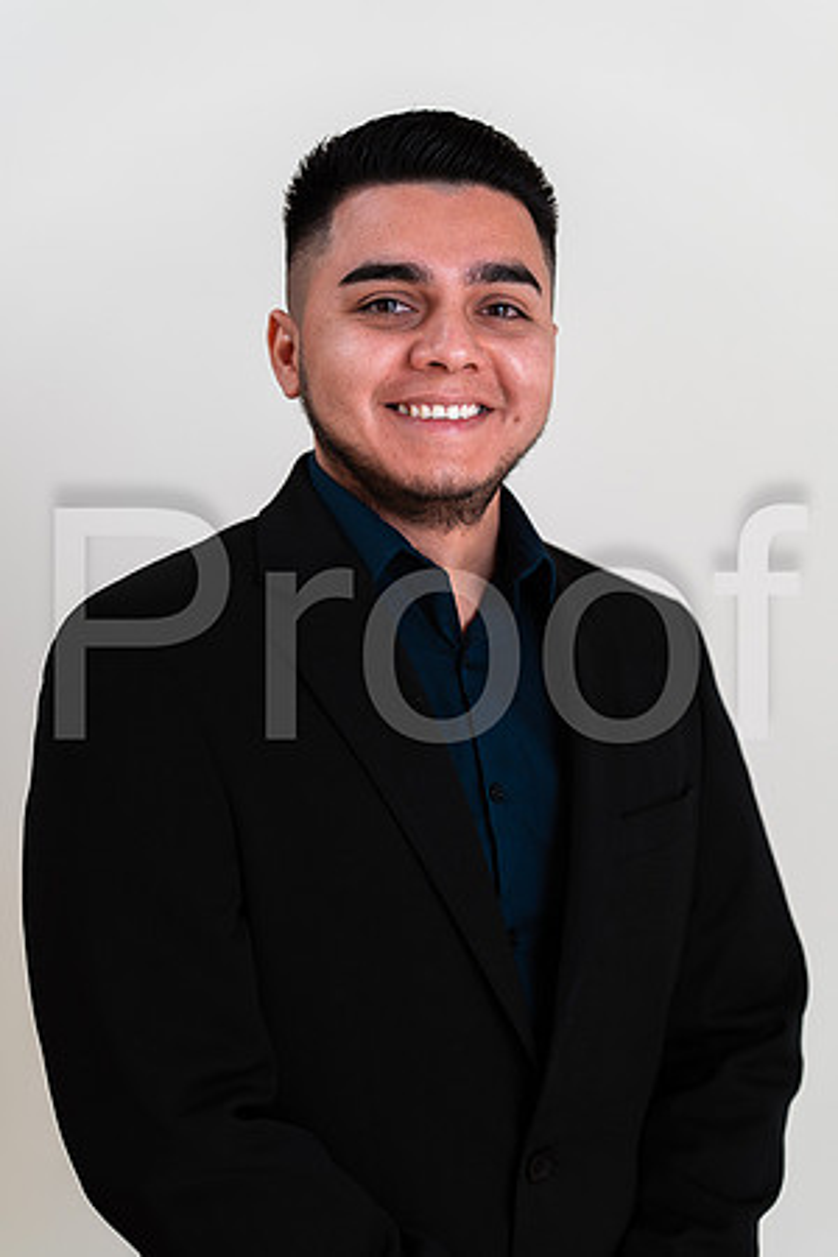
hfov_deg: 16.1
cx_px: 419
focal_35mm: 85
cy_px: 628
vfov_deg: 23.9
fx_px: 2968
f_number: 2.8
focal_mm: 85
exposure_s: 1/160
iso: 50
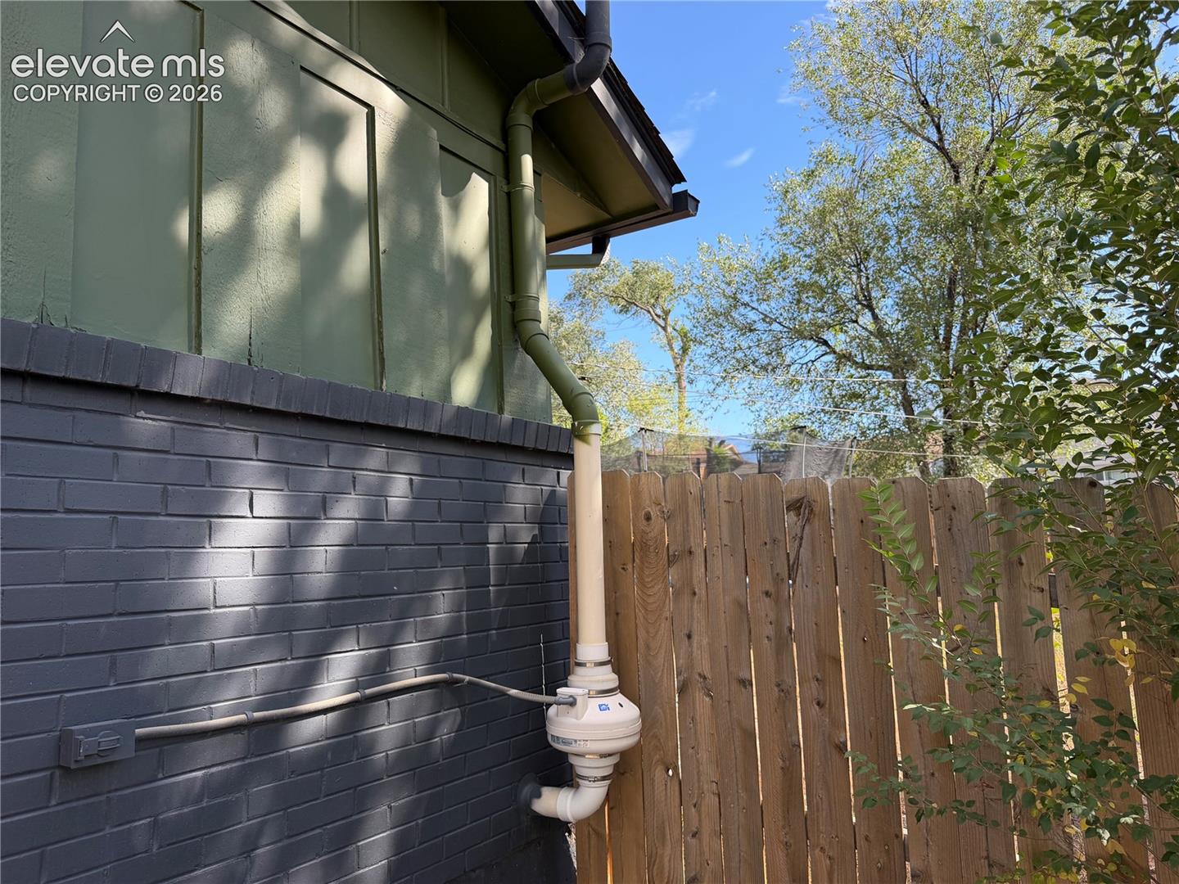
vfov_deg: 56.8
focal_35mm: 24
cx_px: 590
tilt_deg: +8.2
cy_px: 442
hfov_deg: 71.6
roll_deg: +2.0
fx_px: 817
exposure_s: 1/1091
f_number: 1.78
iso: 100
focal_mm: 6.76
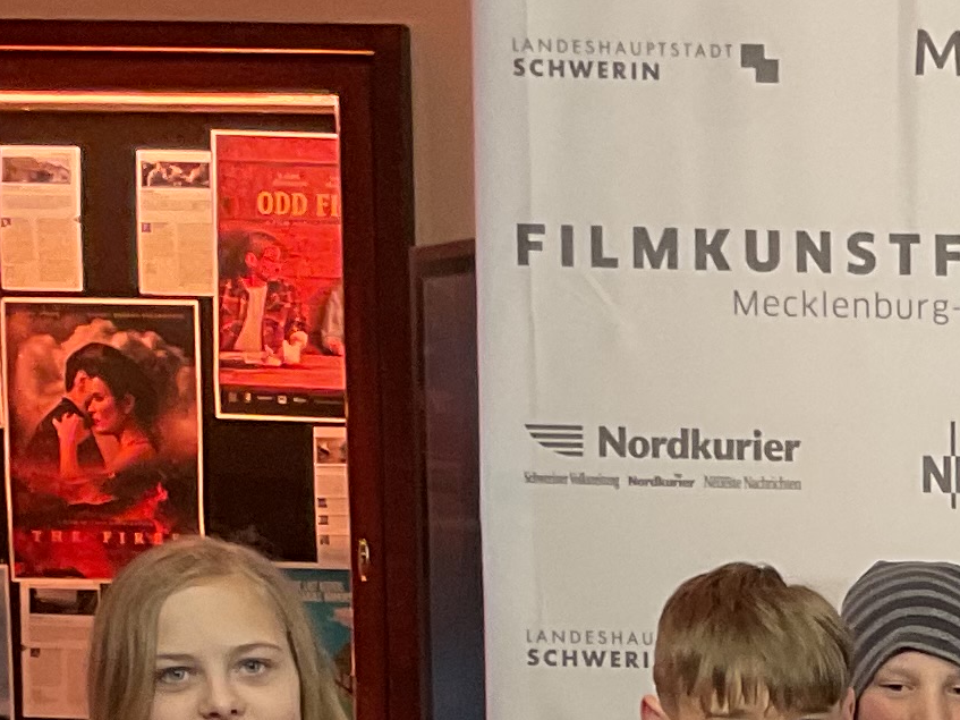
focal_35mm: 138
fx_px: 3827
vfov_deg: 10.3
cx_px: 1581
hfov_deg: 13.2
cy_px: 1130
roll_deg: -0.8
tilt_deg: -8.9
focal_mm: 3
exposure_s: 1/60
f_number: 1.8
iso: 80
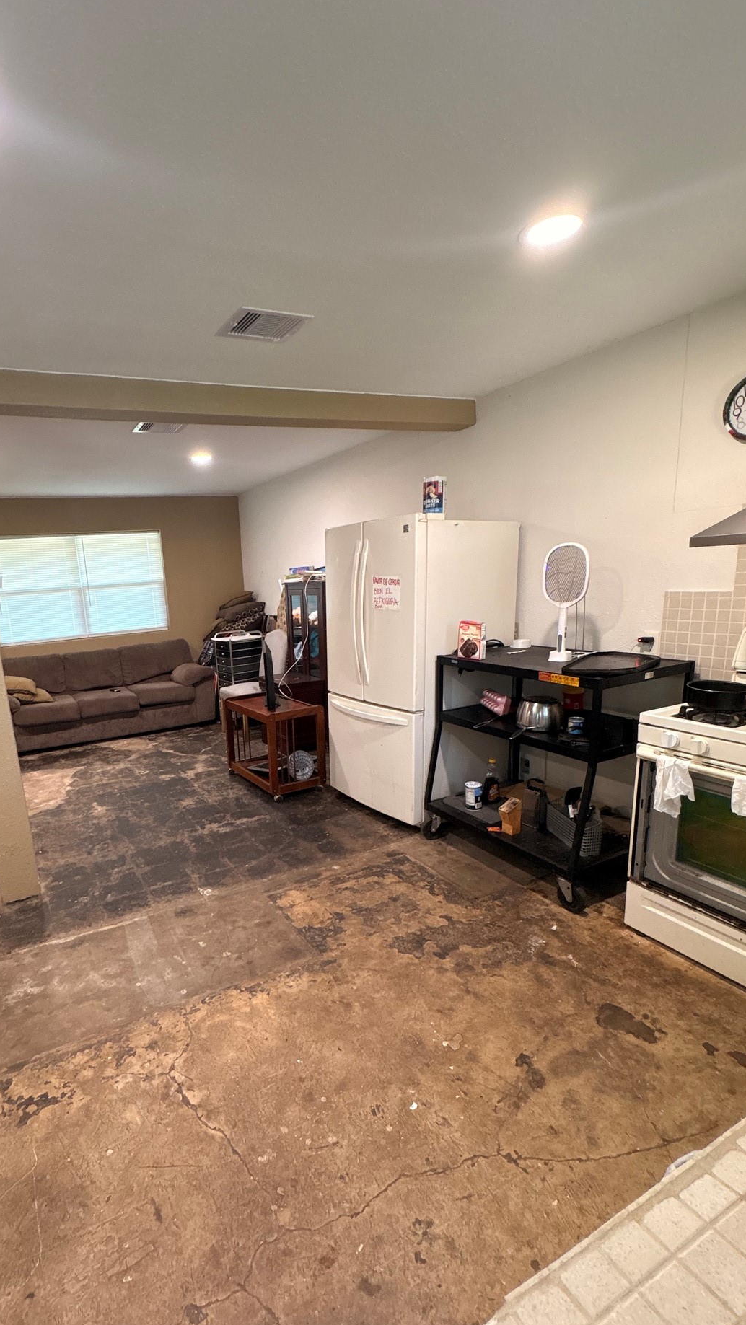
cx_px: 268
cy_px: 711
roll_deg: +3.6
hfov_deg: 62.8
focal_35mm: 17
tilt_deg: -11.9
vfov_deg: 95.7
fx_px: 598
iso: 400
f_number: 2.2
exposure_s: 1/60
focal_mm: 2.22
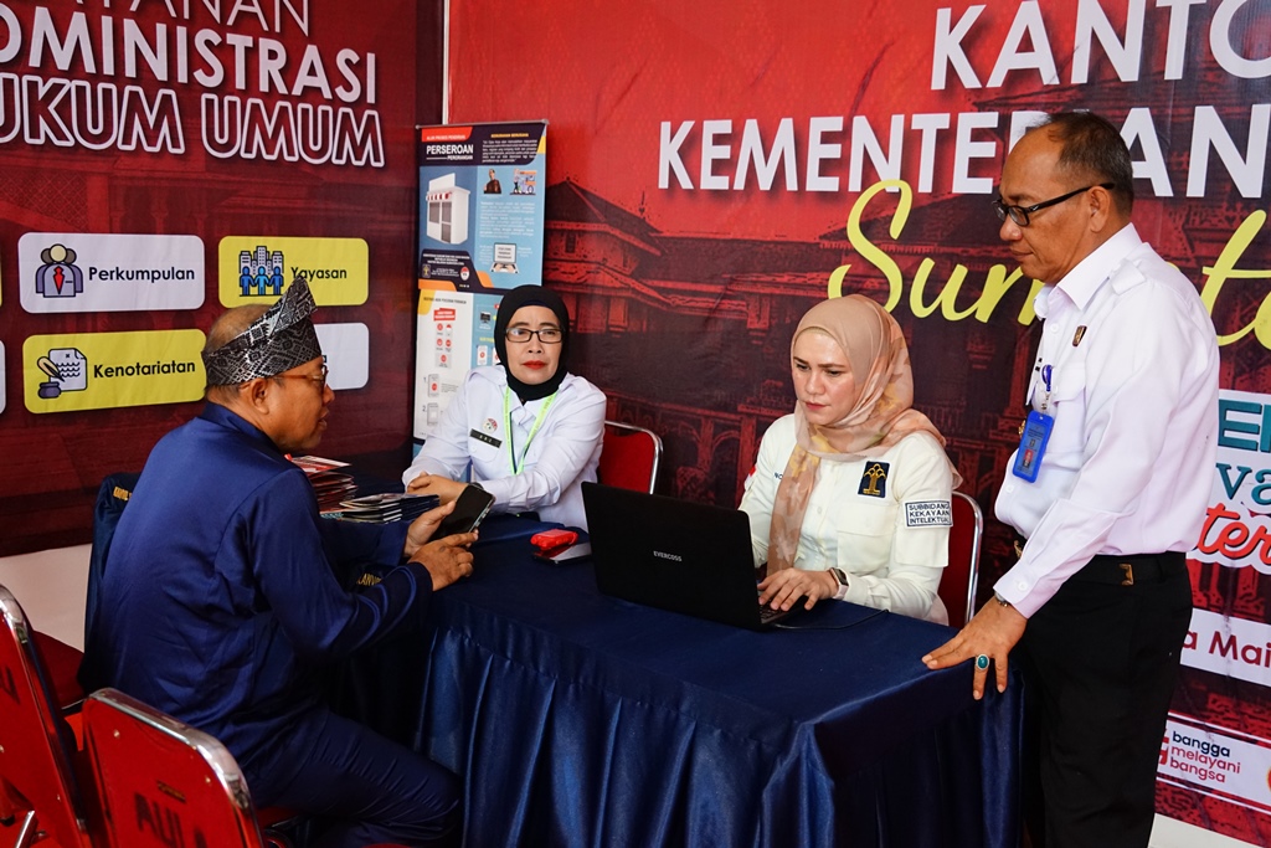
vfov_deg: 36.9
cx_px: 636
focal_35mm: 36
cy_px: 424
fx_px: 1271
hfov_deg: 53.1
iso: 4000
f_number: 4.5
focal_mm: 36
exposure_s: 1/100
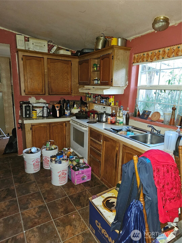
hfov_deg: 58.9
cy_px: 122
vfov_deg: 73.9
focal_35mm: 23
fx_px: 161
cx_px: 91
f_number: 1.7
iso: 250
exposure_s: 1/9.99
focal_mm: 6.3
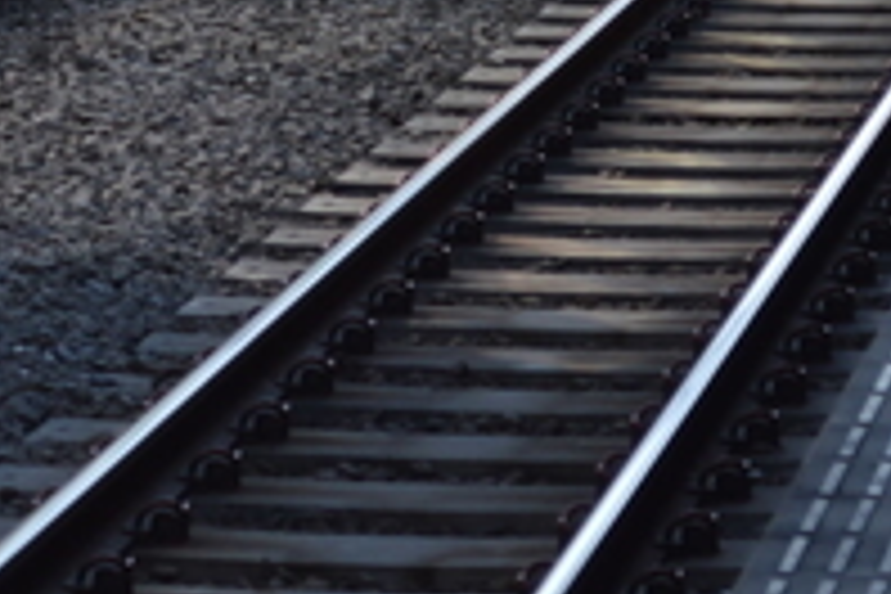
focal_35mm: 333
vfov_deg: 4.1
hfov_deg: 6.2
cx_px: -81
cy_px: -248
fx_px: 8242
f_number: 5.6
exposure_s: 1/125
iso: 100
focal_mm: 55
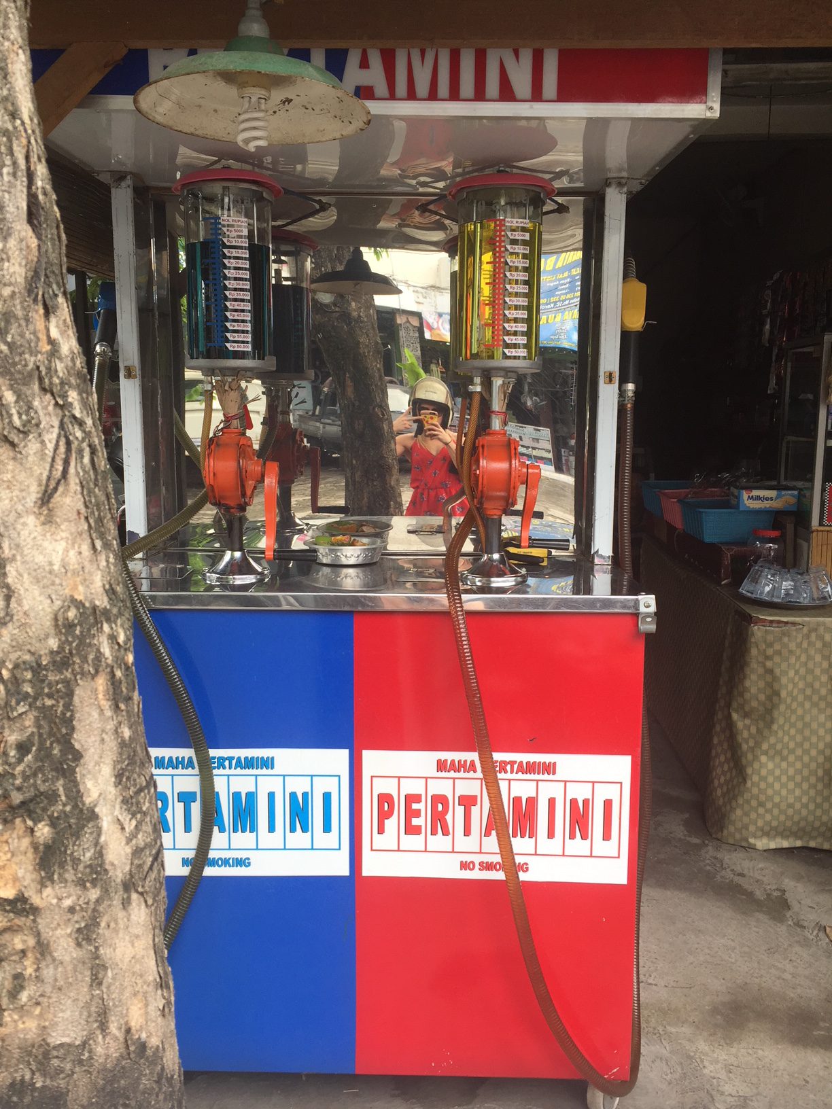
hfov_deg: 48.2
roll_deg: +0.1
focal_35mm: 29
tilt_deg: -9.6
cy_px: 554
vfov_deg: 61.7
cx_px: 416
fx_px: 929
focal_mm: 4.15
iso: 32
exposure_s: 1/109
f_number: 2.2
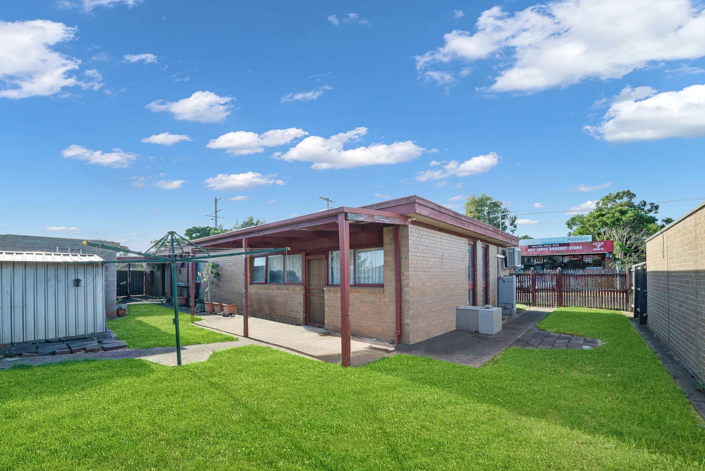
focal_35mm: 14
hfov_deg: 103.3
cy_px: 268
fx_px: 274
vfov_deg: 80.8
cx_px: 296
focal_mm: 12
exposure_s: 1/1000
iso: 1000
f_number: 8
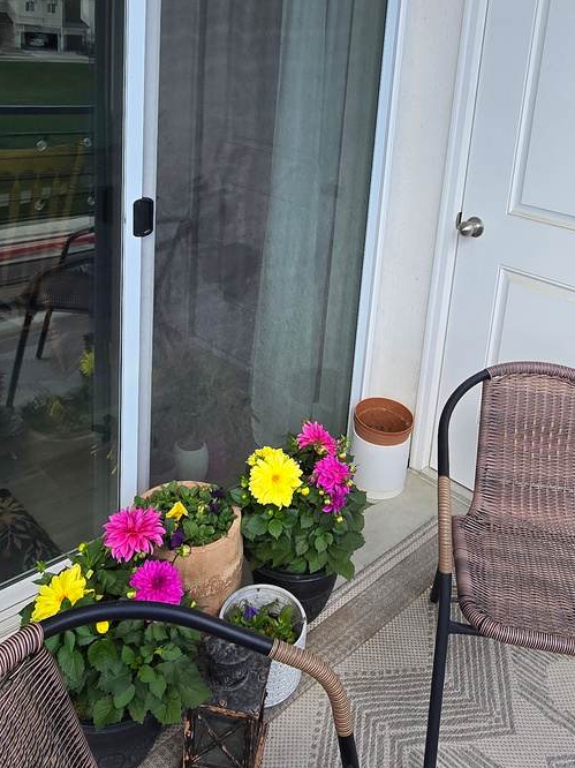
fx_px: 665
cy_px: 220
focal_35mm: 30
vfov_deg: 57.8
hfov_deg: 46.7
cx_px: 310
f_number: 2.2
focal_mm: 2.2
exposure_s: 1/624
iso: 50
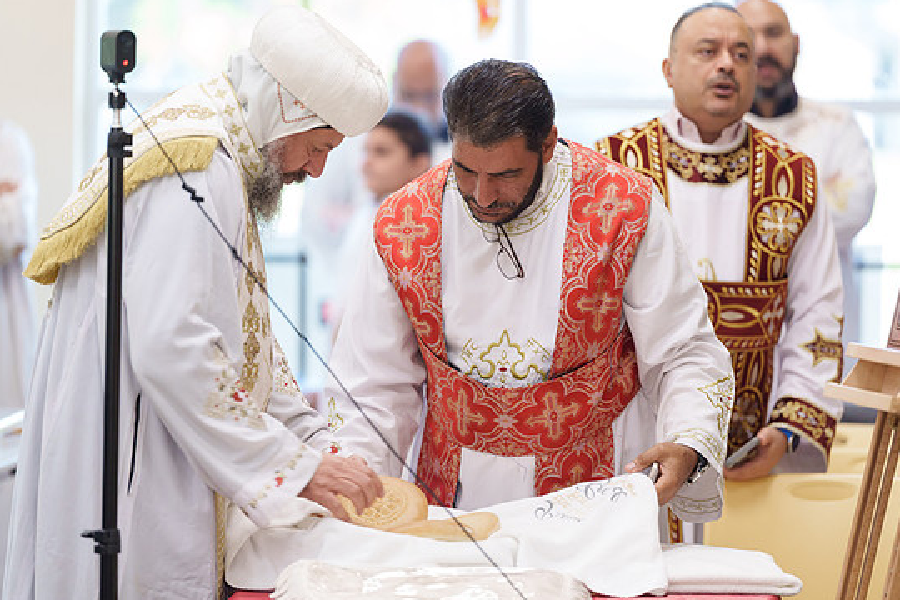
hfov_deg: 9.4
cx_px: 438
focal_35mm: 220
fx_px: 5500
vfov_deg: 6.2
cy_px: 293
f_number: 2.8
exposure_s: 1/160
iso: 1600
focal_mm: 200
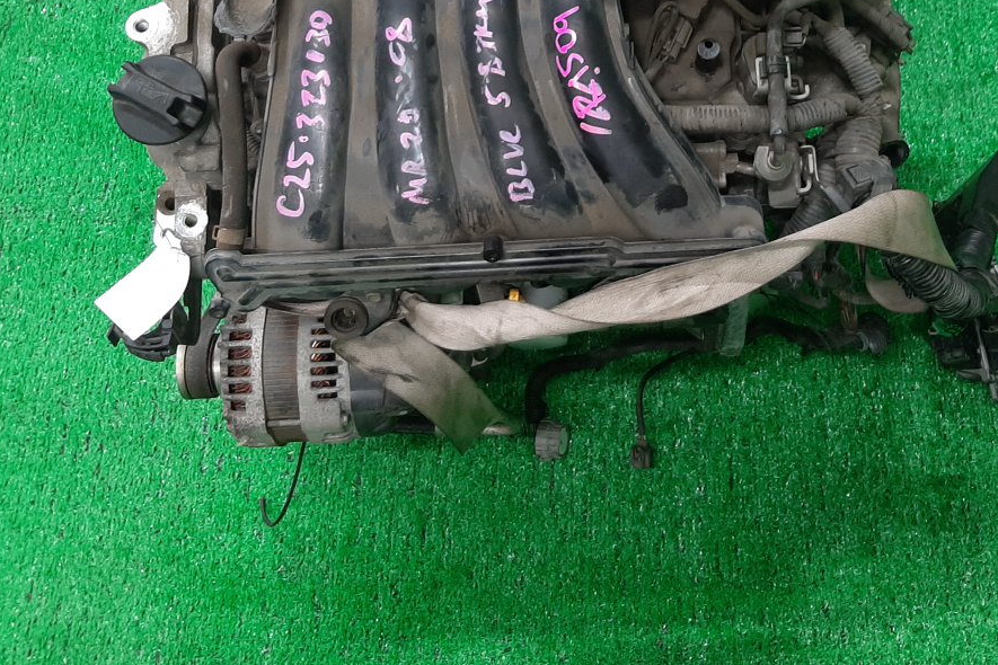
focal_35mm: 44
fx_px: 1220
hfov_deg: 44.1
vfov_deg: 29.7
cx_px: 636
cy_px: 124
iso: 104
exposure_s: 1/50
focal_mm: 3.93
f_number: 1.7
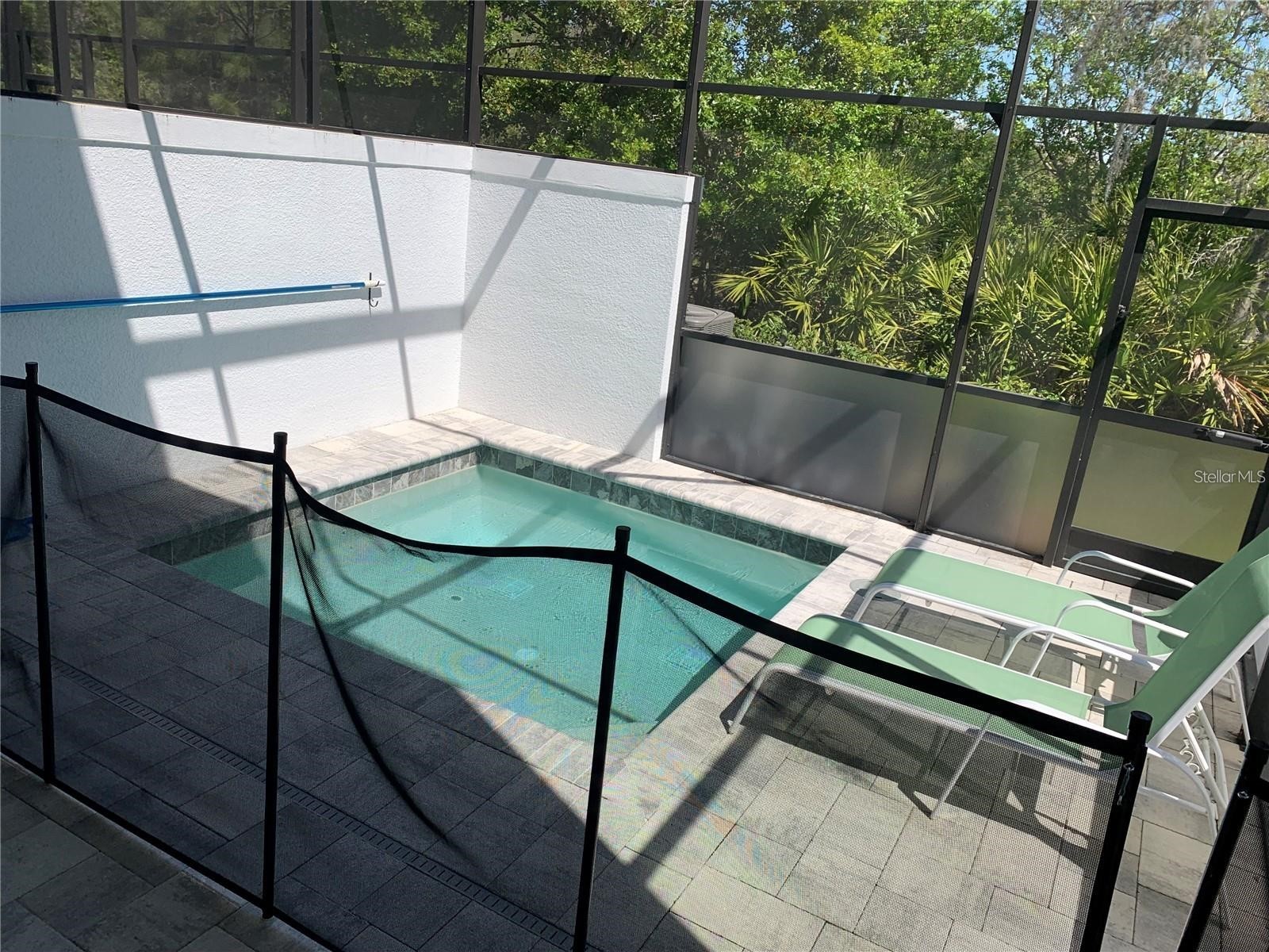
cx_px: 634
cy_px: 476
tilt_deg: -17.3
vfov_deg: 53.1
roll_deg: -5.8
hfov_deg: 67.3
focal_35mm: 26
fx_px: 953
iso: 25
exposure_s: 1/1812
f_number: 1.8
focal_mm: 4.25
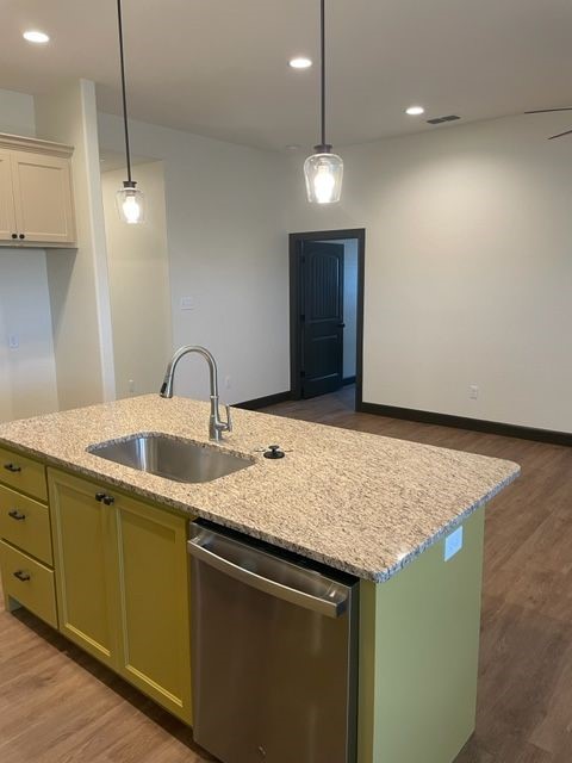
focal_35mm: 26
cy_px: 382
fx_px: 573
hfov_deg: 53.1
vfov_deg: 67.3
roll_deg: +0.5
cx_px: 286
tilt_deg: -10.5
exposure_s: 1/60
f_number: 1.6
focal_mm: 4.2
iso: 100
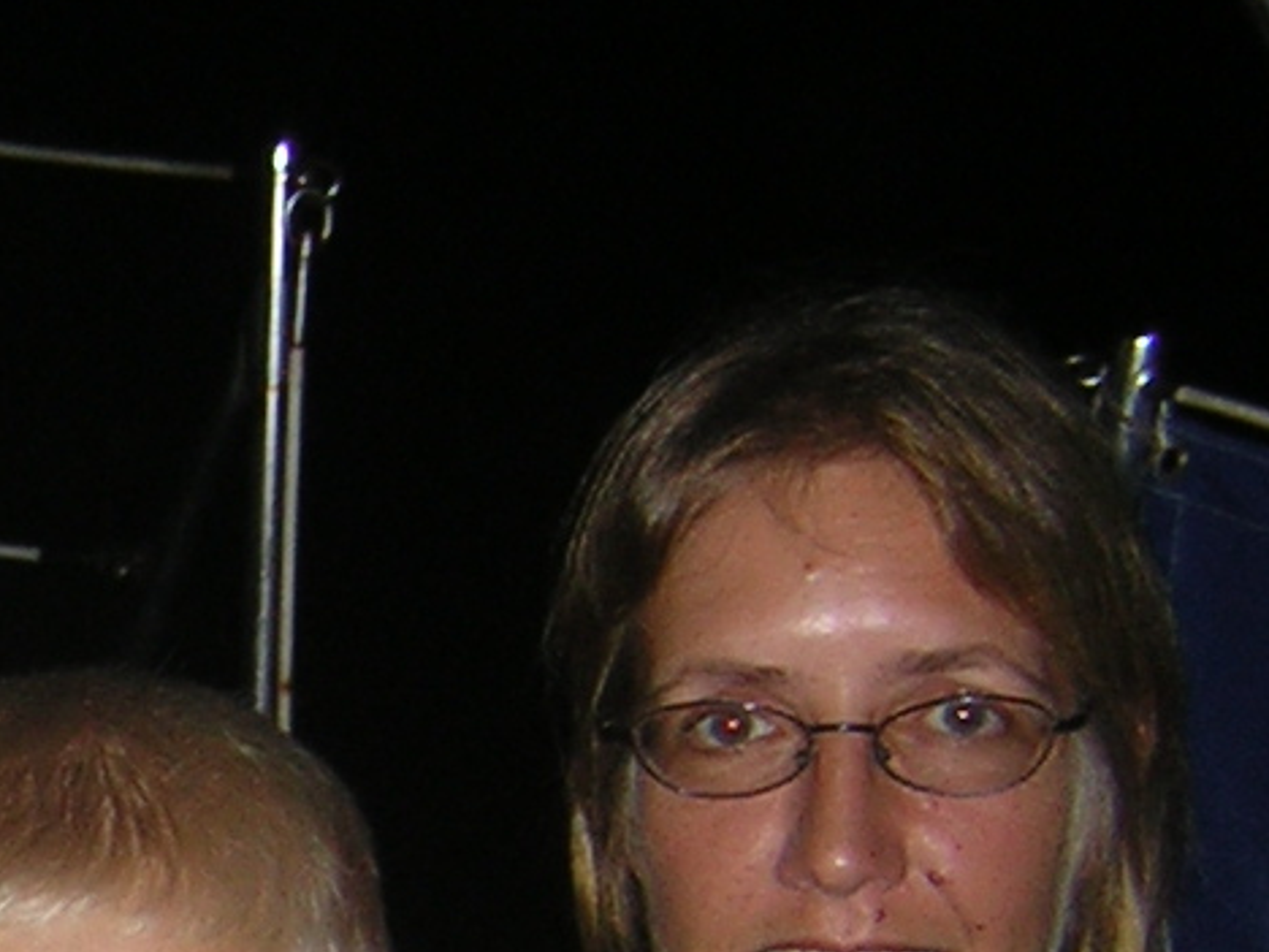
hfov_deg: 15.6
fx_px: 4509
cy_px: 1047
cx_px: -70
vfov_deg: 11.9
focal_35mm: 123
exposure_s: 1/60.1
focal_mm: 4.7
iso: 50
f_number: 2.6
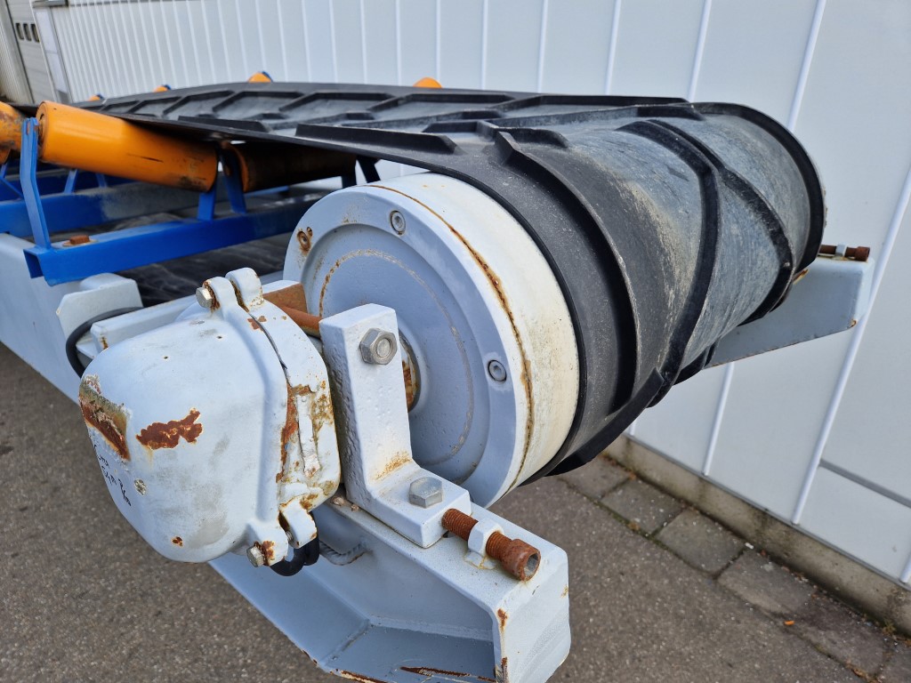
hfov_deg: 73.9
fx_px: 605
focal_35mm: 23
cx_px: 456
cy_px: 342
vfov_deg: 58.9
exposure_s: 1/460
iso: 50
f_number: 1.8
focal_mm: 5.4
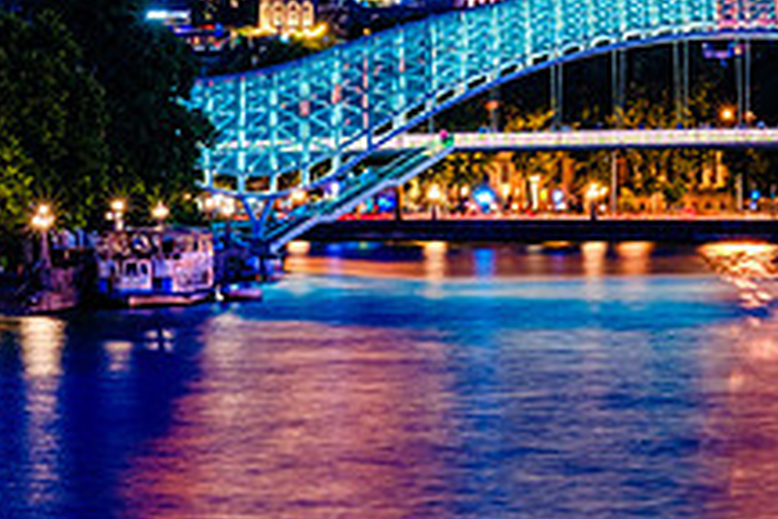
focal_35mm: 243
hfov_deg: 8.4
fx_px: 5251
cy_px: -119
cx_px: 746
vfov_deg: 5.6
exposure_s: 15
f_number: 8
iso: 160
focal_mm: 56
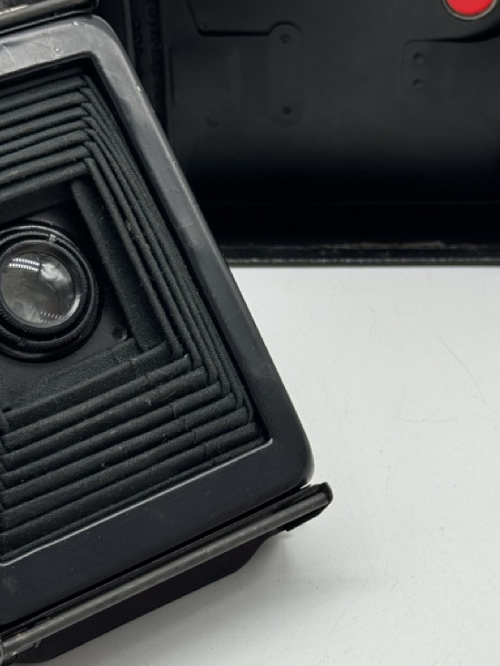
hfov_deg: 17.6
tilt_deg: -36.0
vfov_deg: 23.3
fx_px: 1616
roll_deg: +2.5
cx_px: 290
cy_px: 333
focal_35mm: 84
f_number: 1.78
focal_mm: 6.76
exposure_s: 1/417
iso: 64
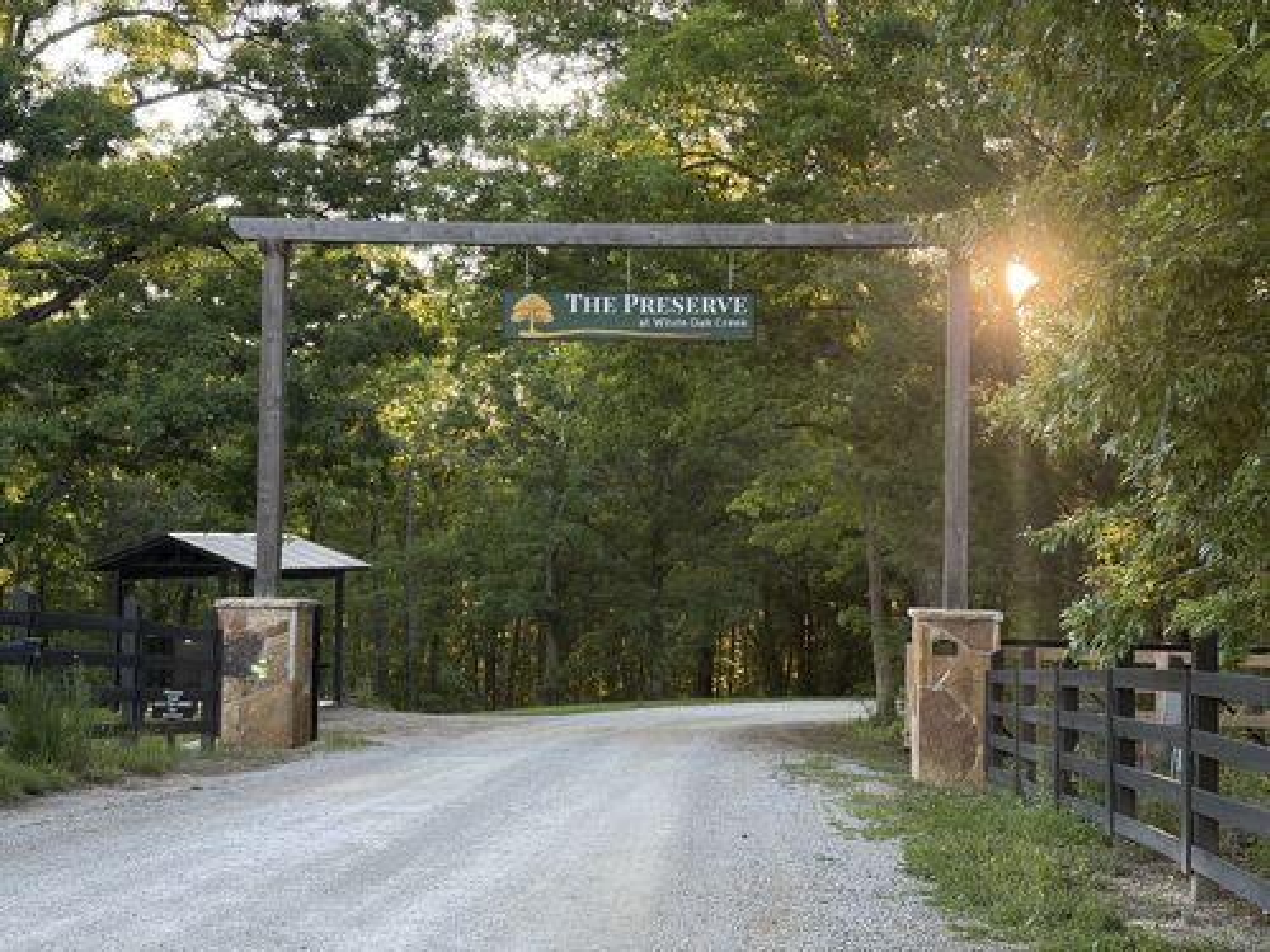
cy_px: 476
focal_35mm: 52
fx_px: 1908
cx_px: 635
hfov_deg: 36.8
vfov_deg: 28.0
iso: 100
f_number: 1.6
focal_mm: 5.96
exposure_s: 1/211
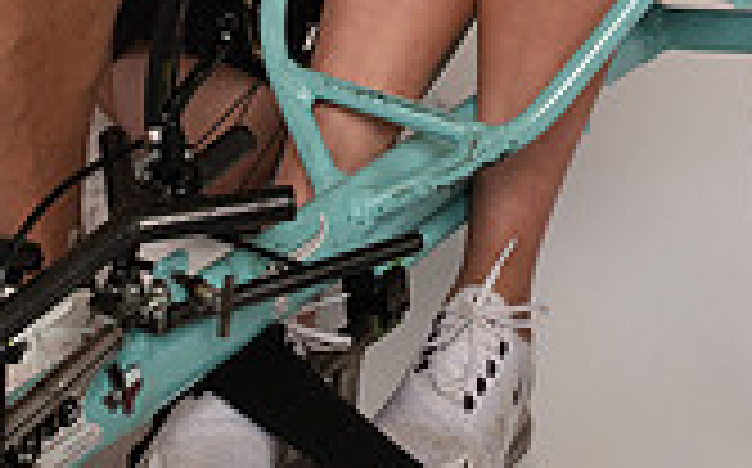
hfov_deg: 21.0
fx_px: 2027
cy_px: -495
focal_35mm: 99
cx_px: 401
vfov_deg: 11.7
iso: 640
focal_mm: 36
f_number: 8
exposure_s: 1/320
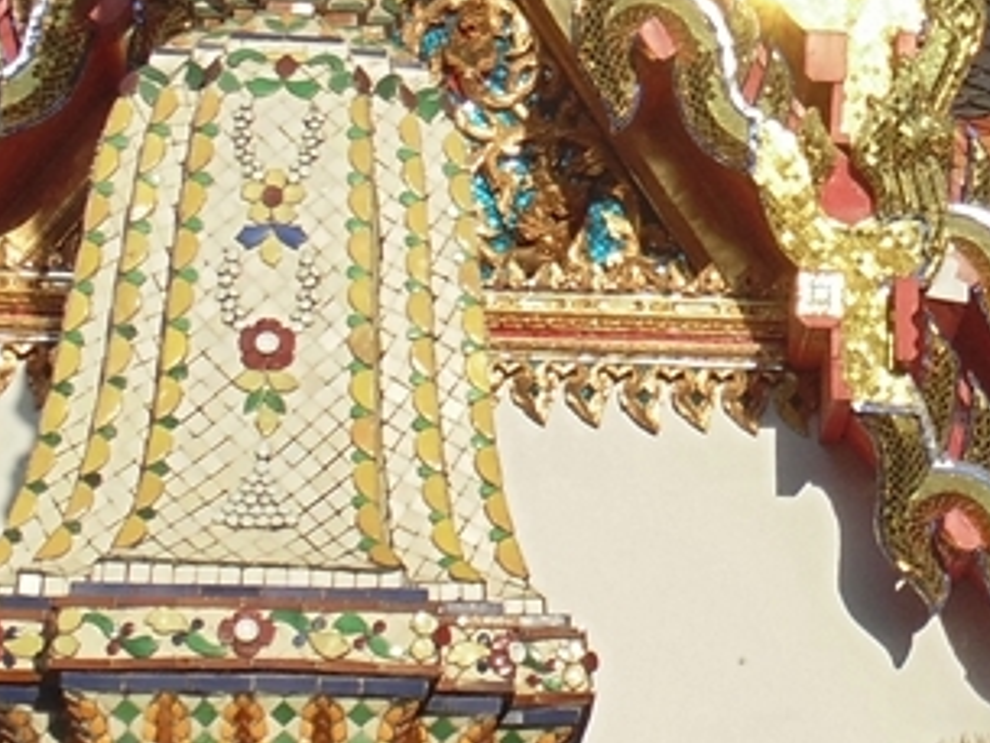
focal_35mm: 172
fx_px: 4921
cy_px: 234
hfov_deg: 11.1
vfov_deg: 8.6
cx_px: 1457
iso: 80
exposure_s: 1/640
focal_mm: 7.4
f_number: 3.6
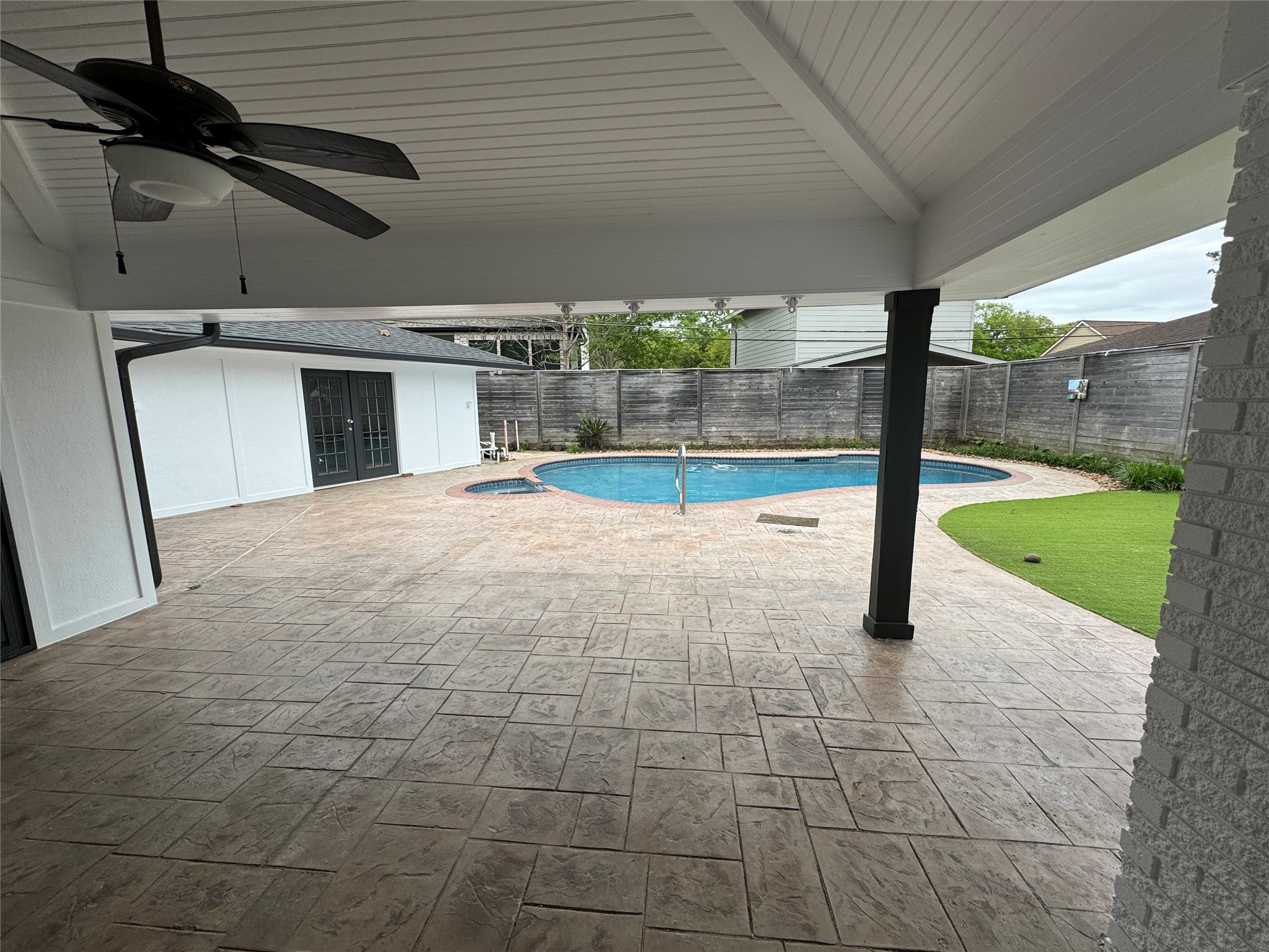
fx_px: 513
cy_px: 476
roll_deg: +0.4
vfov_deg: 85.7
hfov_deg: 102.1
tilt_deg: -9.3
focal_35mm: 14
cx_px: 634
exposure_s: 1/525
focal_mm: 2.22
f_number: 2.2
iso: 40
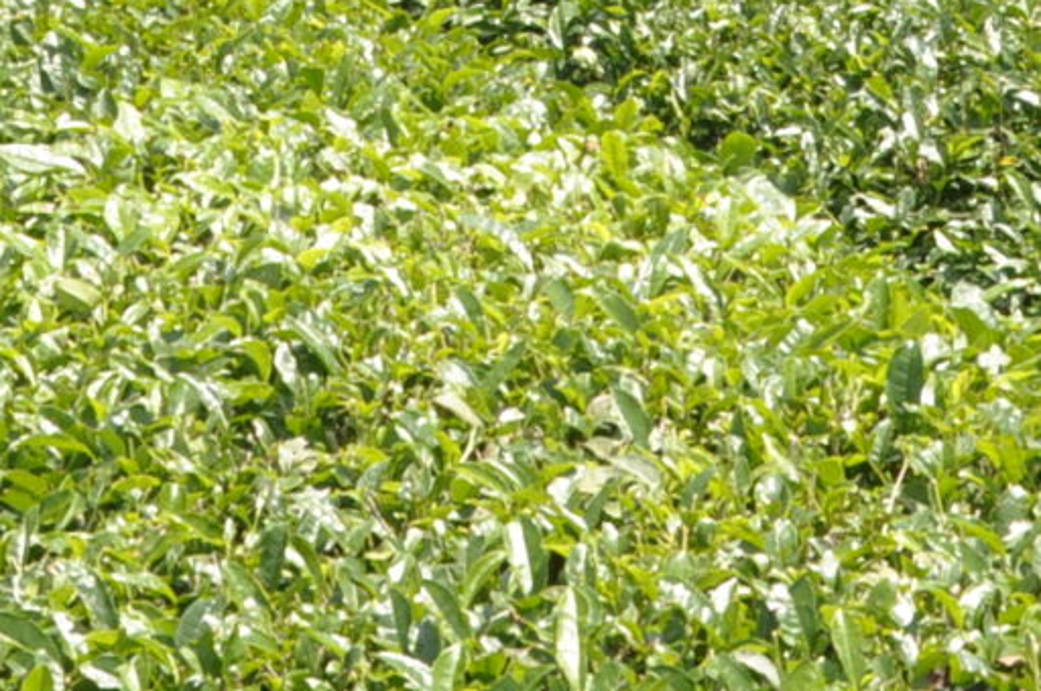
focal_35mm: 135
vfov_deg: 9.5
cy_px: -689
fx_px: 3899
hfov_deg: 15.2
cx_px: 325
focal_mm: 18
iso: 200
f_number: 11
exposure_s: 1/125
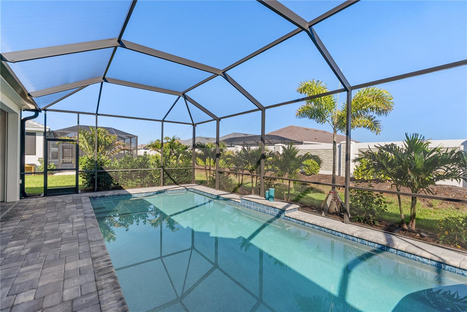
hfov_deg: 96.7
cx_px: 234
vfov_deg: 73.8
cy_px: 156
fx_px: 208
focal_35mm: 16
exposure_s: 1/2500
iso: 250
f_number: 2.8
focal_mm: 16
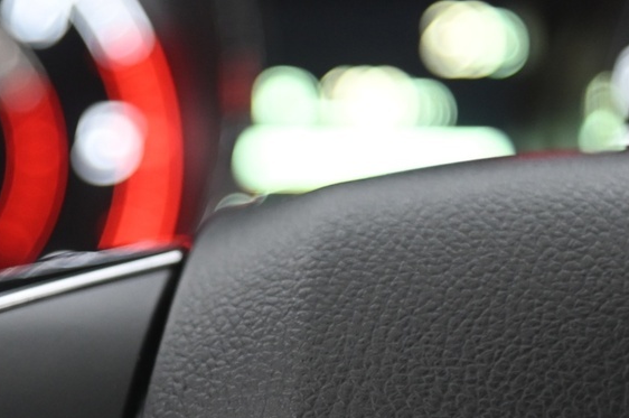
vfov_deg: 3.9
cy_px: 462
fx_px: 6054
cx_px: -82
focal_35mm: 347
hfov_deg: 5.9
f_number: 4
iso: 2000
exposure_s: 1/13
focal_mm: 120
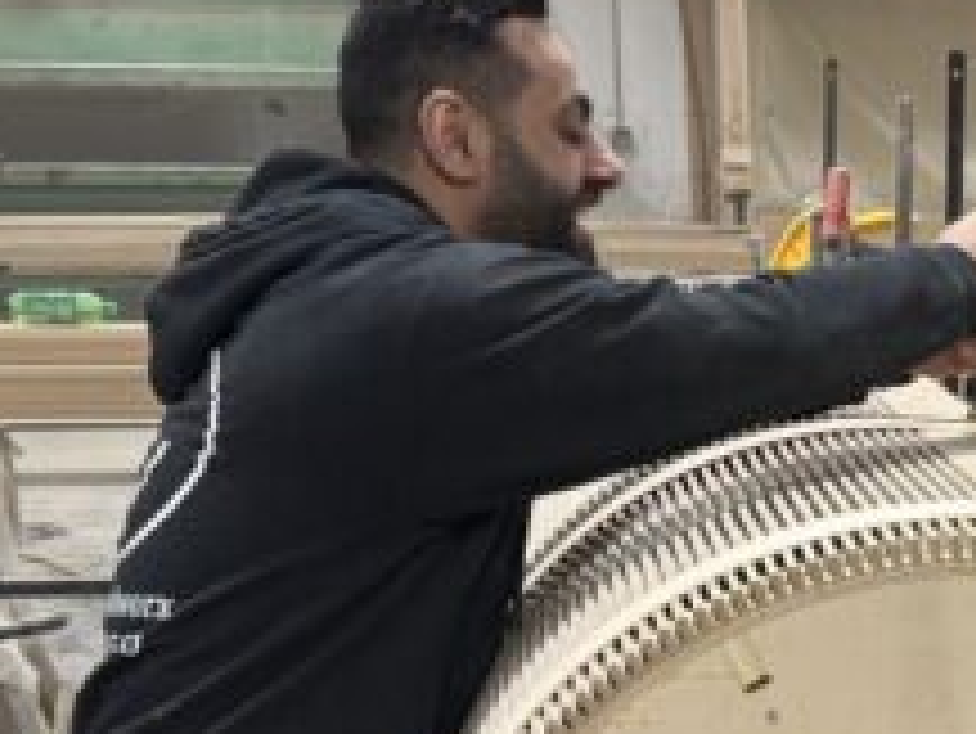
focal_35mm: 113
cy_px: 874
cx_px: 1241
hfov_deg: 16.5
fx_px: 3188
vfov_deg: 12.8
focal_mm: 6.76
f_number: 1.78
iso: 200
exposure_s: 1/120
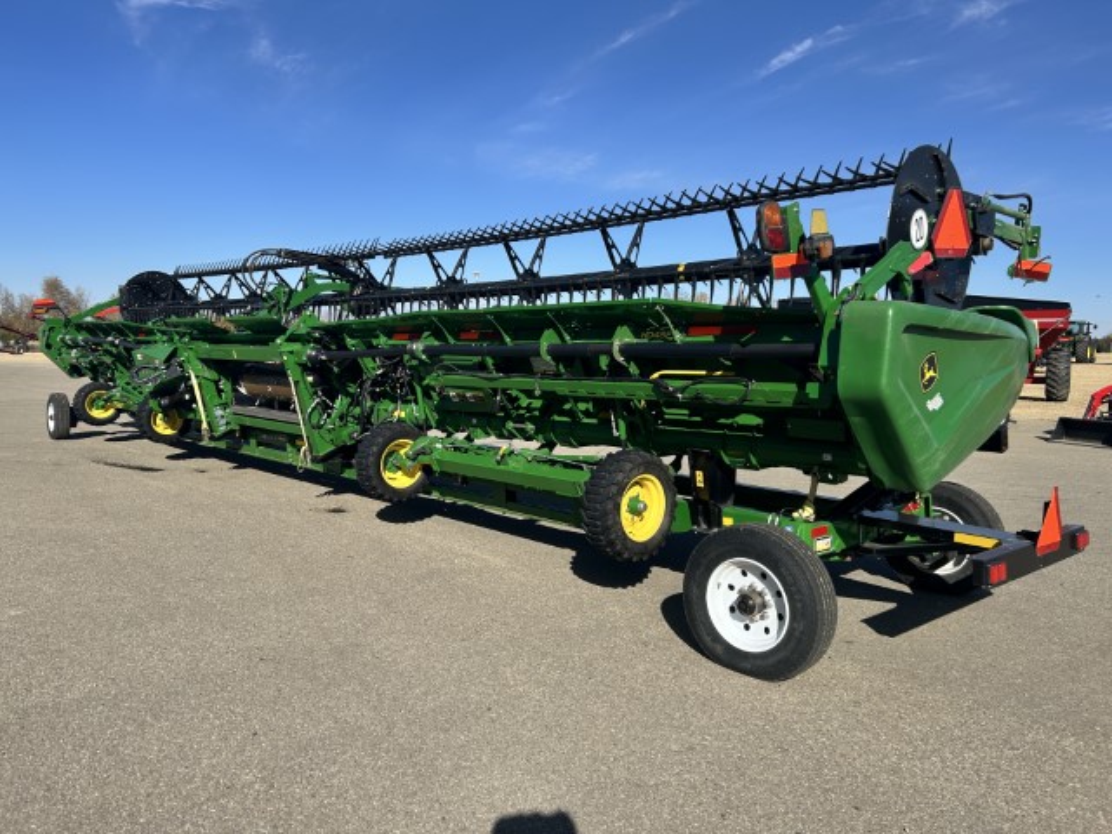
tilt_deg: -5.6
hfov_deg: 67.3
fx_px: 835
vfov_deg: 53.1
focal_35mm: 26
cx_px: 556
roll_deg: -0.3
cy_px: 417
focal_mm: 5.7
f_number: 1.5
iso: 50
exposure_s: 1/4630
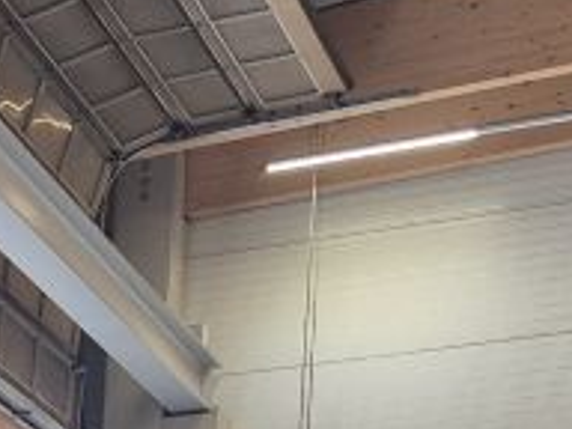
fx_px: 2528
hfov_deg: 11.1
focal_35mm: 153
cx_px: -730
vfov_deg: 8.3
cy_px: 1254
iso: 125
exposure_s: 1/100
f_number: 1.8
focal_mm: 5.4
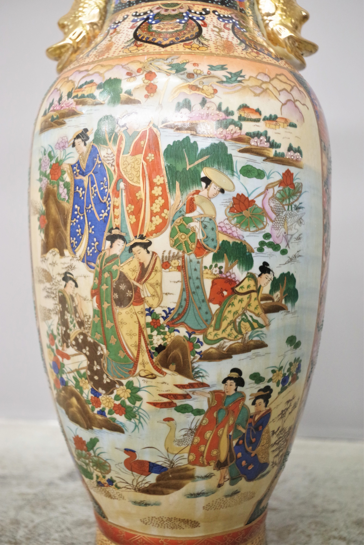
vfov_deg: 53.1
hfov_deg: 36.9
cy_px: 272
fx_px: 546
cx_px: 182
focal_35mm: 36
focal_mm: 24.38
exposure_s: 1/60
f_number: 4
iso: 3200
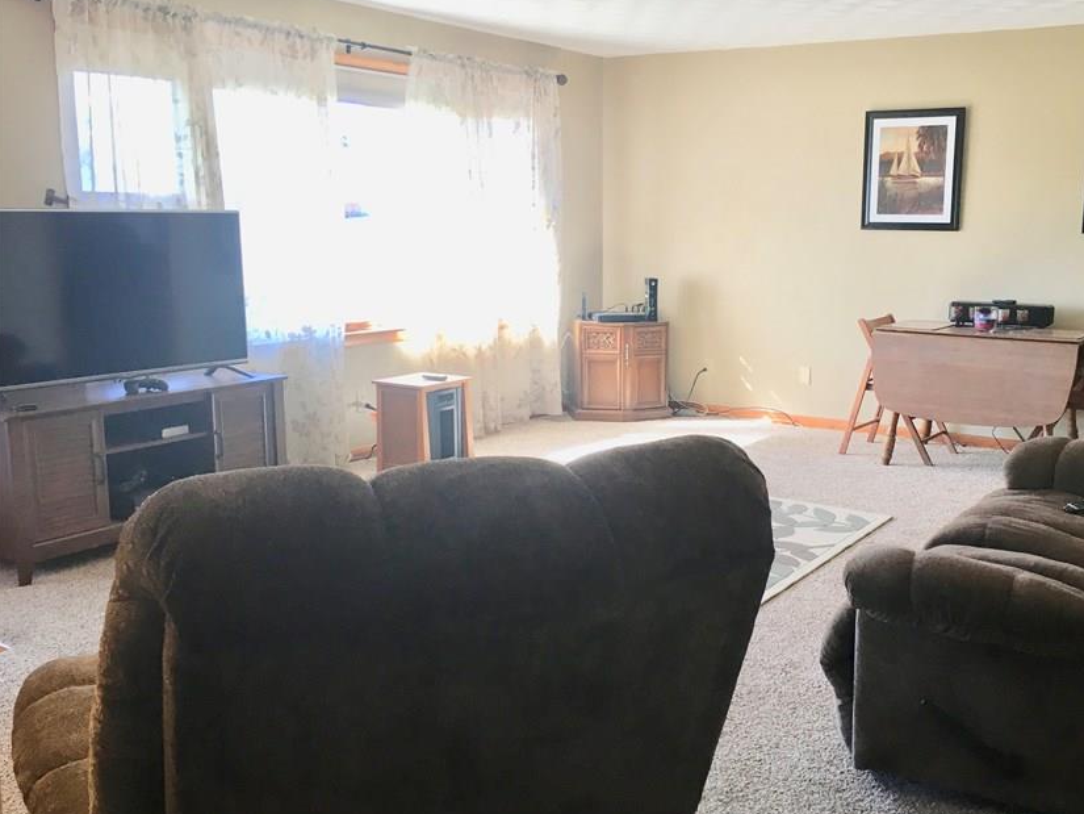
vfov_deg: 39.7
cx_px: 666
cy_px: 412
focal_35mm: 36
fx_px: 1128
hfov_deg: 50.9
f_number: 2.2
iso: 25
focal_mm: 4.15
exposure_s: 1/30
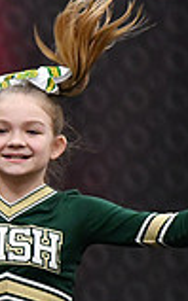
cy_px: 232
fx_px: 8713
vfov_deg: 2.0
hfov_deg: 1.2
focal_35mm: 1060
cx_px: -334
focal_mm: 190
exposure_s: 1/800
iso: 5000
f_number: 2.8
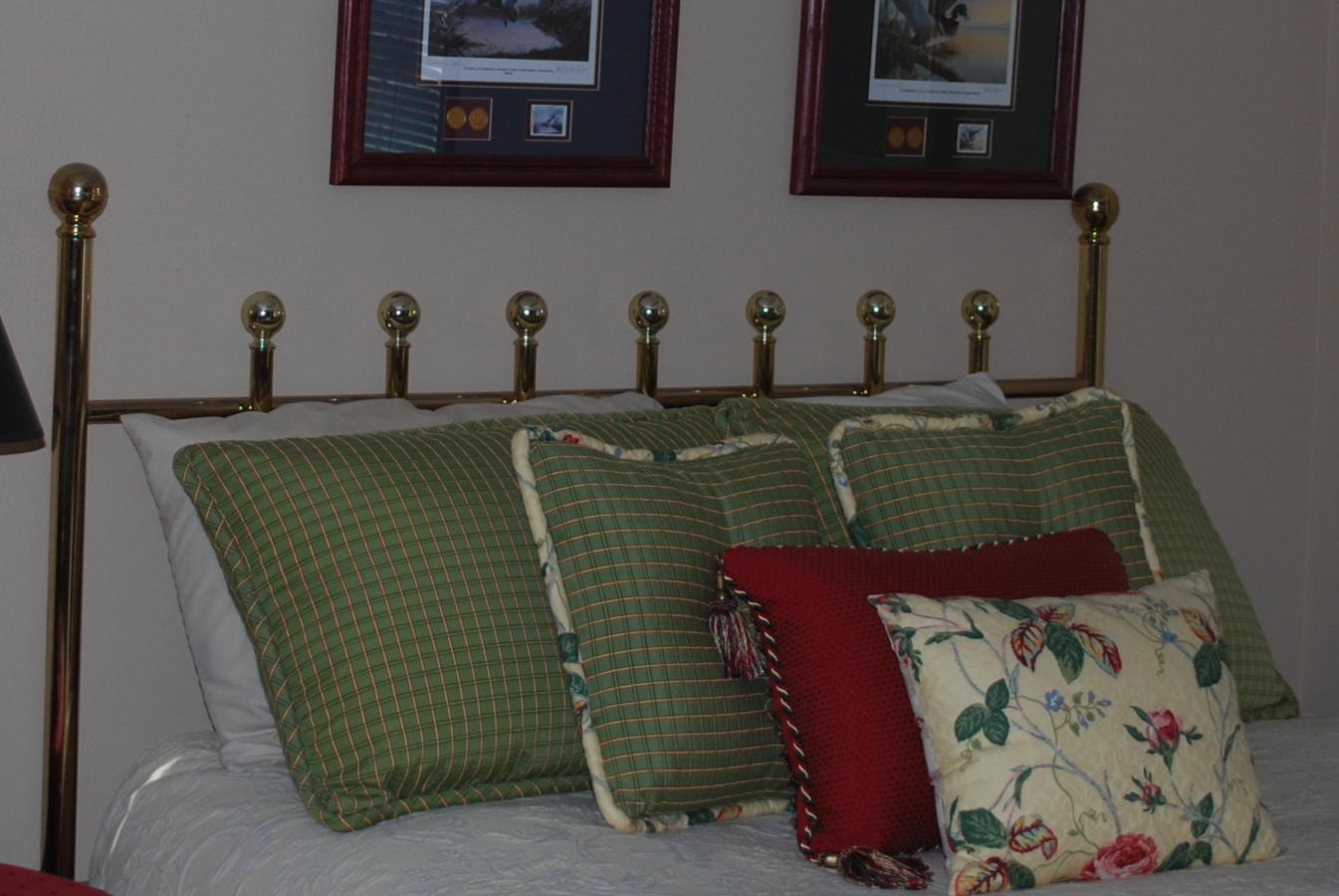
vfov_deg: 15.6
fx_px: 3239
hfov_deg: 23.3
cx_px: 577
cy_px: 93
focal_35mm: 87
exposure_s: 1/60
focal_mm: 26
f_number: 4.5
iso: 200
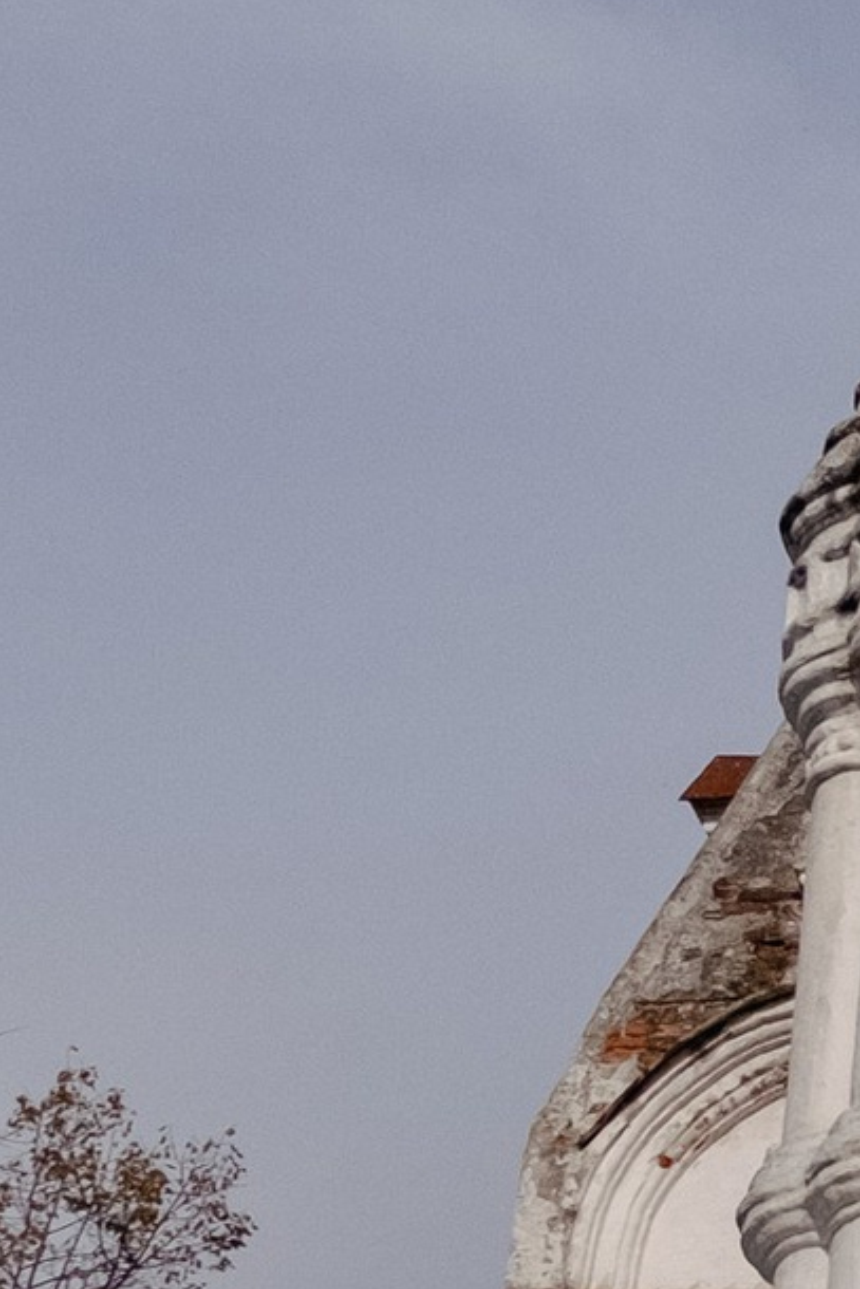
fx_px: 6088
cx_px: 1775
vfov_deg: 12.0
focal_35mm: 170
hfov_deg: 7.7
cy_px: 1105
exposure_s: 1/10500
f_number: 4
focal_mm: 18
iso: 640
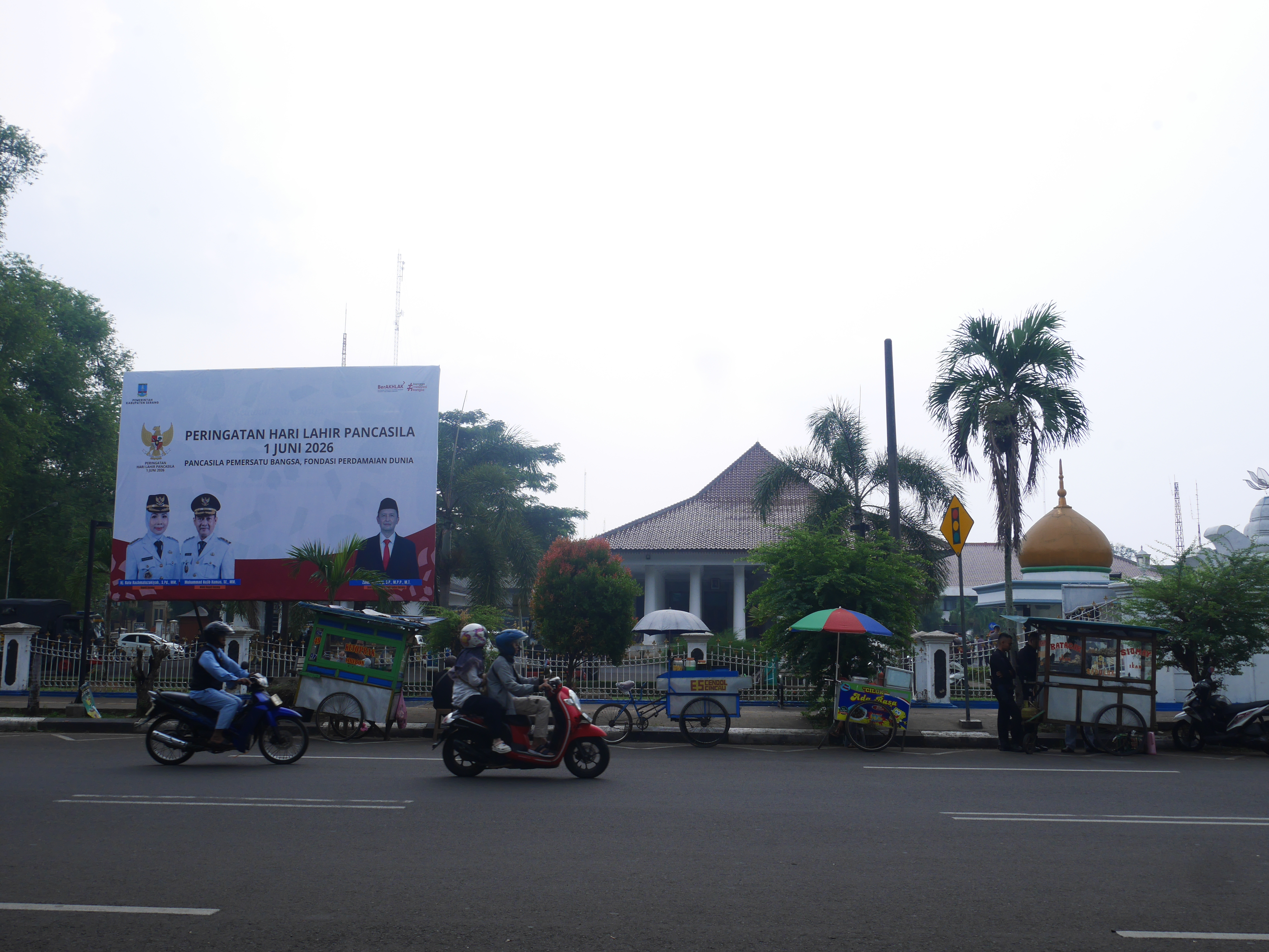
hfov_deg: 56.8
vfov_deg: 44.2
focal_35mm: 32
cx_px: 634
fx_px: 1174
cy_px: 476
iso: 200
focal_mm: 16
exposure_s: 1/320
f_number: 7.1
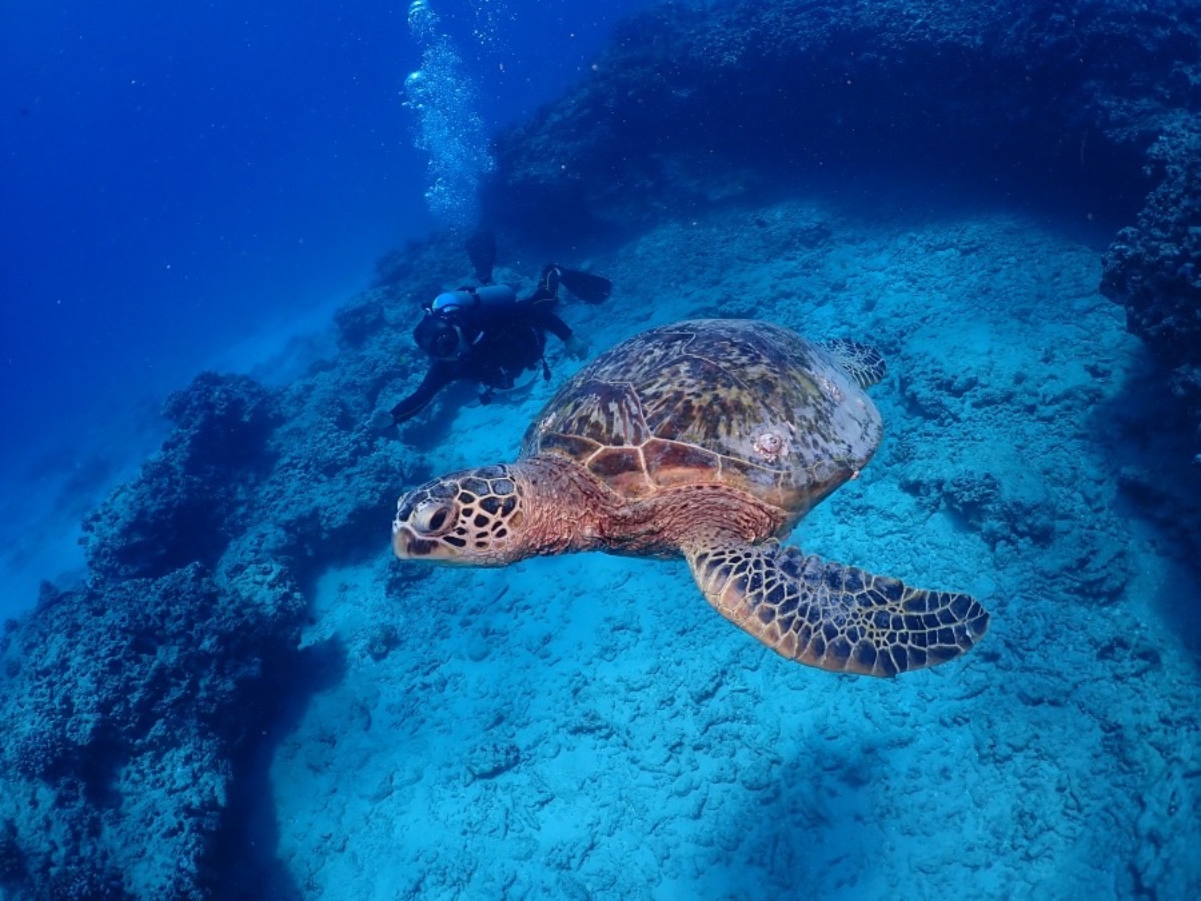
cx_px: 600
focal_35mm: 25
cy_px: 450
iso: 100
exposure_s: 1/800
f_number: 2.8
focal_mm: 4.5
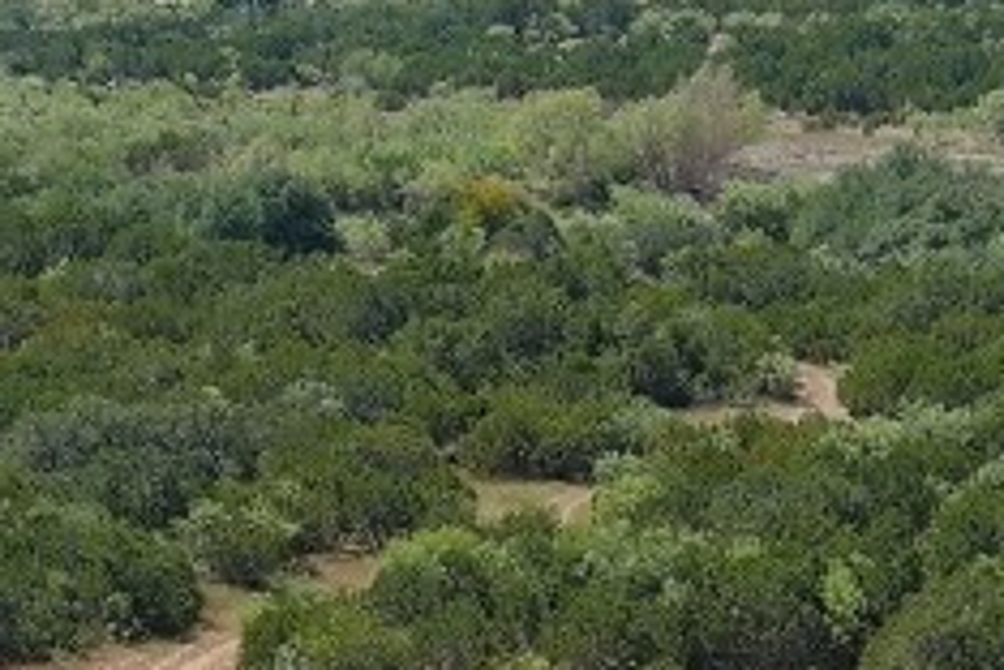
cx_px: 725
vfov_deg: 9.1
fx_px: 3988
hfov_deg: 14.3
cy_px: 1220
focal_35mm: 143
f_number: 2.8
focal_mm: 10.57
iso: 100
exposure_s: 1/800
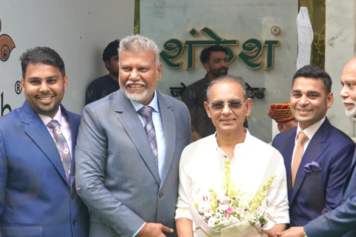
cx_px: 231
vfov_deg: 19.4
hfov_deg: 28.7
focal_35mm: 70
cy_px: 164
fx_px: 692
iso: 100
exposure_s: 1/160
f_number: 4
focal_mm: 27
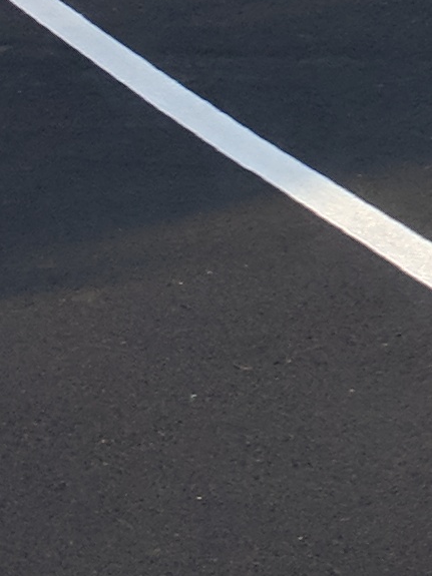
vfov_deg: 10.4
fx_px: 3046
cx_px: 1297
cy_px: -318
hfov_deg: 7.2
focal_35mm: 183
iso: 50
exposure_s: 1/969
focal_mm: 4.67
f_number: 2
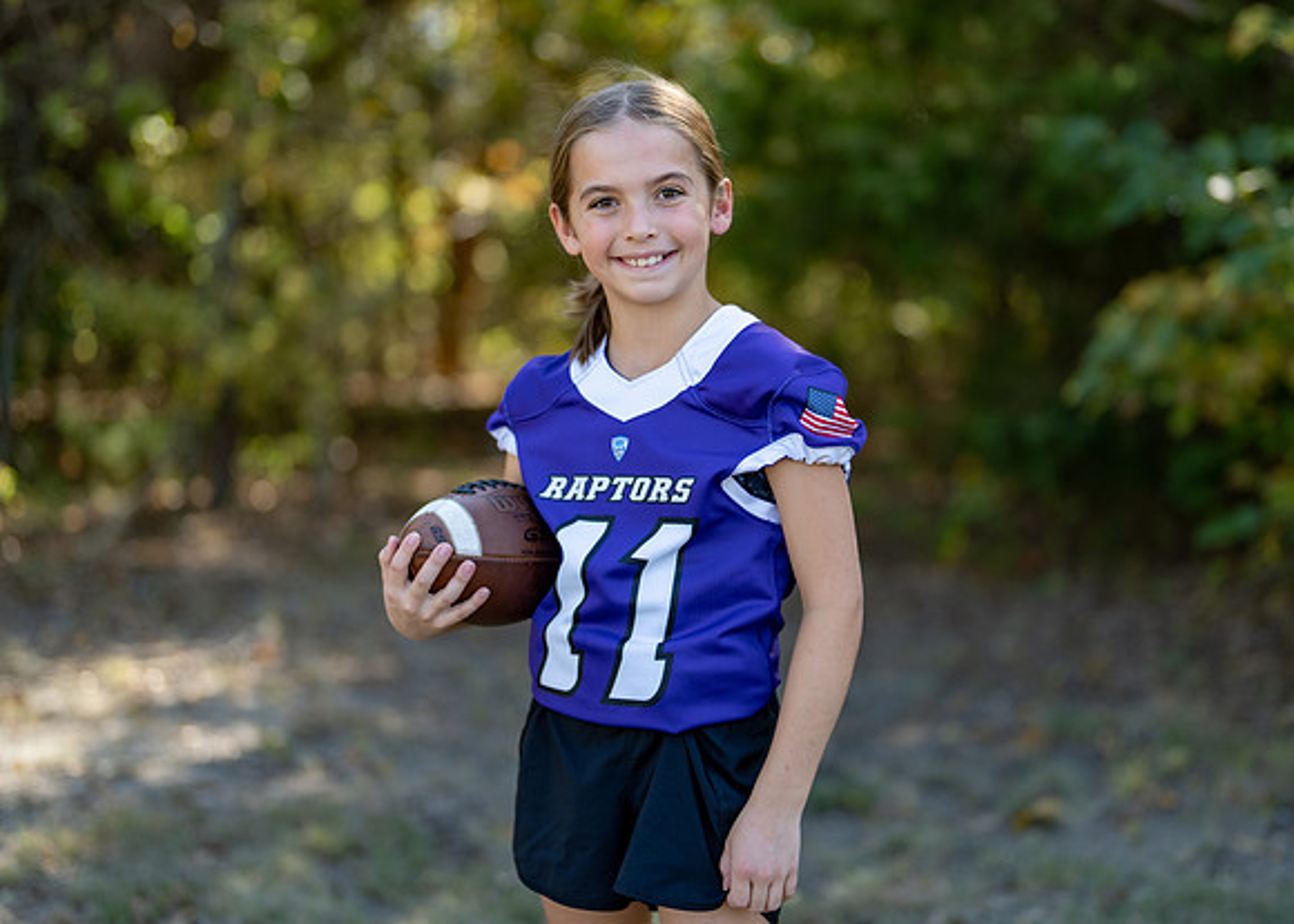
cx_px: 721
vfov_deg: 24.9
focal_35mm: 57
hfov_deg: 34.4
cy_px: 427
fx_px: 2089
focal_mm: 50
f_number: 1.2
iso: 100
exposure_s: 1/1250
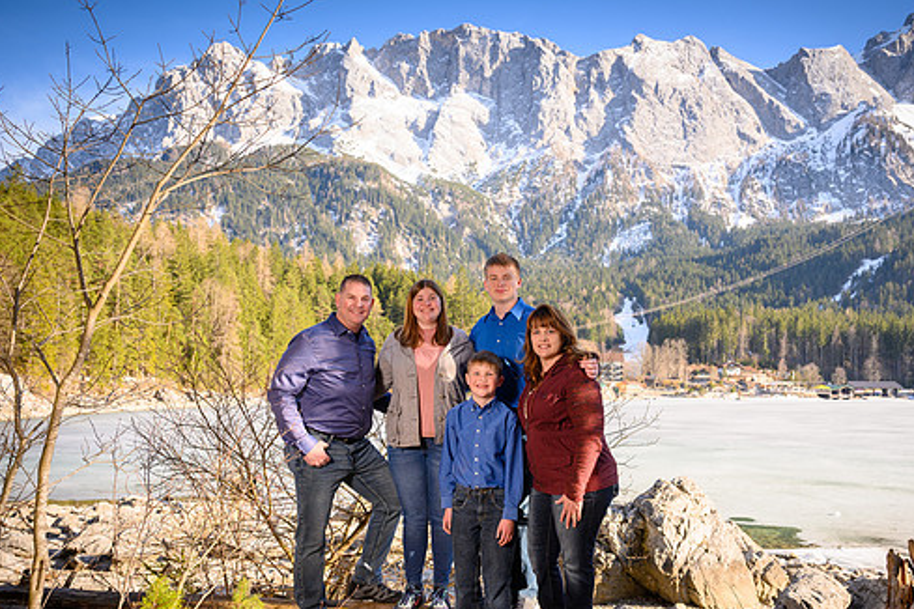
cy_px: 359
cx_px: 531
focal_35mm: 32
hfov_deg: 58.4
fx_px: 812
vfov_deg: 41.0
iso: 125
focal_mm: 27
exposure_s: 1/320
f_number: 4.5
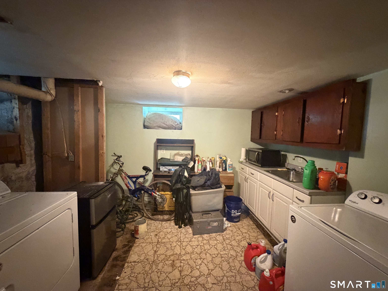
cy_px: 146
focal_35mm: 14
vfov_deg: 85.7
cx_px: 194
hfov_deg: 102.1
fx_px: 157
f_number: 2.2
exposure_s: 1/40
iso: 1000
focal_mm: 2.22
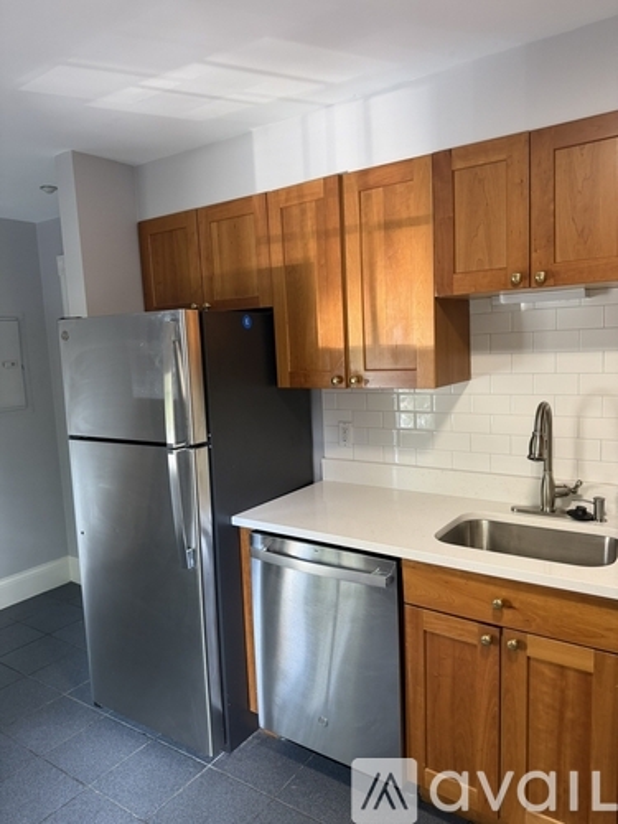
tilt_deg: -6.5
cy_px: 412
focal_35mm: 24
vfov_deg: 71.6
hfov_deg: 56.8
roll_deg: +2.6
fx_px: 571
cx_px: 309
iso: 200
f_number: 1.78
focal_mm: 6.76
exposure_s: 1/60
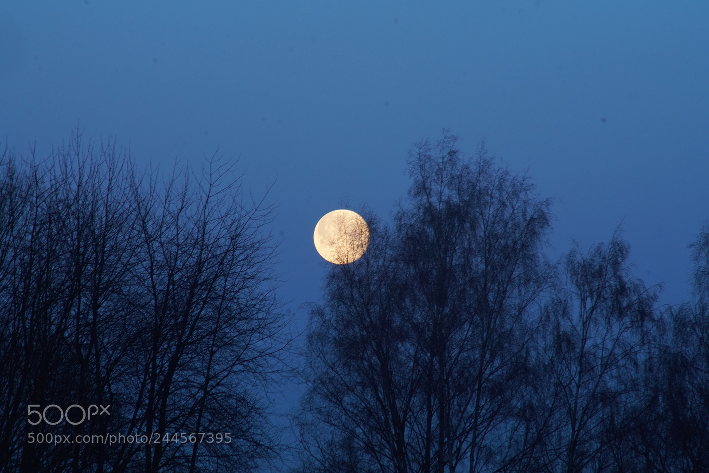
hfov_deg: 6.9
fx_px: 5908
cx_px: 354
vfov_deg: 4.6
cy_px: 236
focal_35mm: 300
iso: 1250
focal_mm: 300
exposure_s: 1/50
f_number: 14
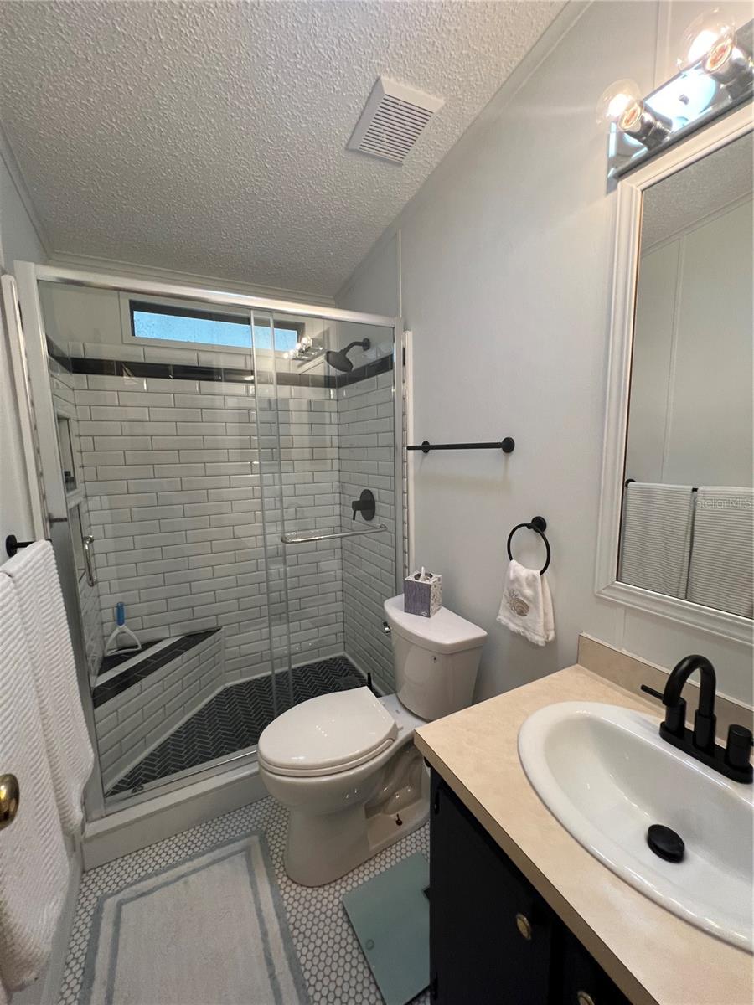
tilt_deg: -7.0
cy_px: 502
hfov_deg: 89.9
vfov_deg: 106.2
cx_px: 377
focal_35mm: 13
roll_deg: +0.6
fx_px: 378
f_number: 1.8
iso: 160
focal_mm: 1.57
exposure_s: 1/120
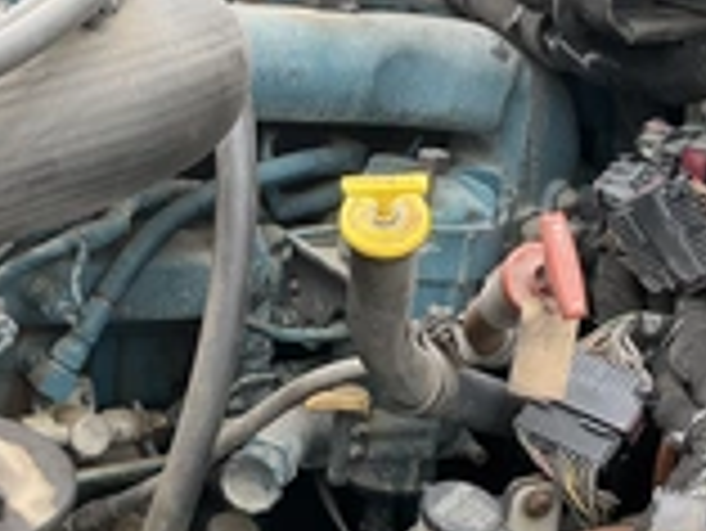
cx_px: 279
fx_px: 1510
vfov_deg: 19.8
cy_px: 364
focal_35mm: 74
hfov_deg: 26.3
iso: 32
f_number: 1.8
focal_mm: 3
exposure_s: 1/122
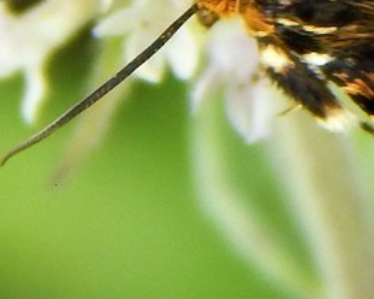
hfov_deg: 3.8
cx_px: 433
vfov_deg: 3.1
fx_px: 5588
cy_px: -21
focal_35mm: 505
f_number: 5.1
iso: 125
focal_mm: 28.7
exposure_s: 1/100
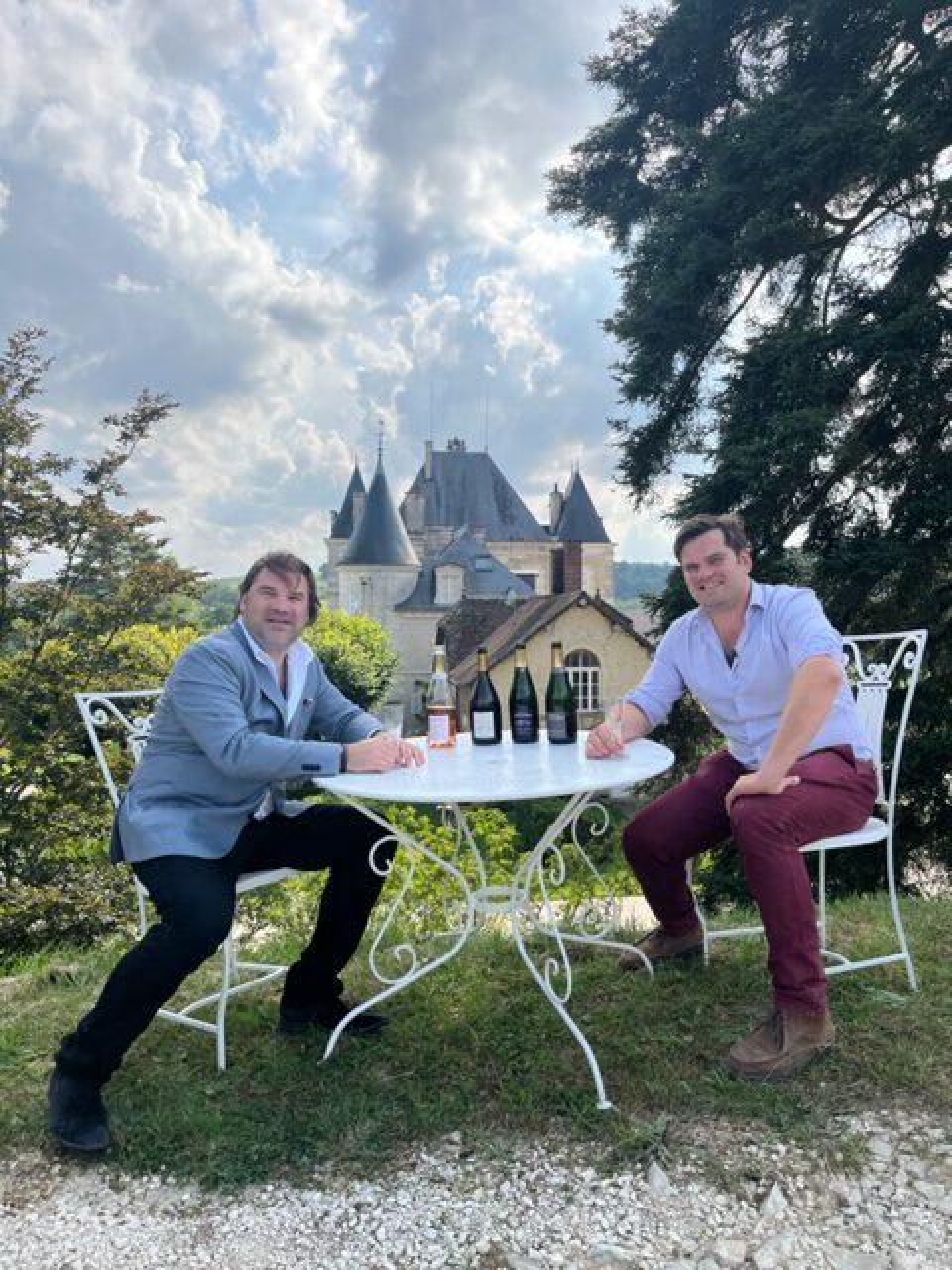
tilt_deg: +2.2
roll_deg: -0.2
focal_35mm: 26
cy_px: 635
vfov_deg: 67.3
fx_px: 953
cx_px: 476
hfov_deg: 53.1
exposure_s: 1/3521
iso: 50
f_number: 1.6
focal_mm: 5.1
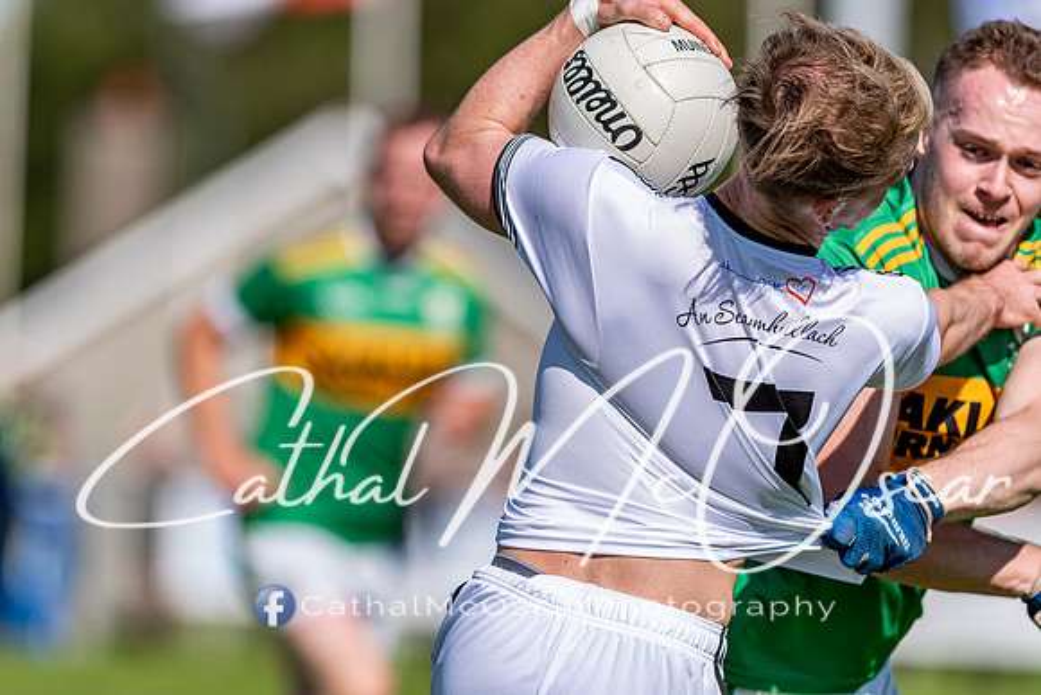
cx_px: 520
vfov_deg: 3.1
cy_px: 348
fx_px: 13015
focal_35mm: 450
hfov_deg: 4.6
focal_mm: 300
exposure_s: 1/2500
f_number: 2.8
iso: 100
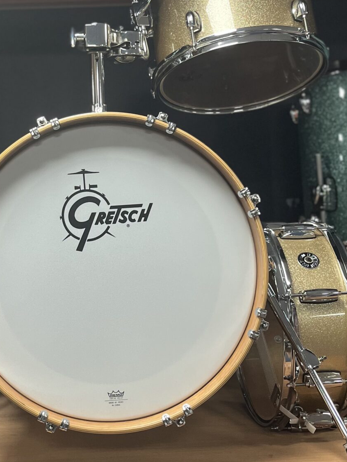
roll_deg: +2.0
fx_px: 789
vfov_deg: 32.6
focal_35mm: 59
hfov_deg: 24.6
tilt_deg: +3.0
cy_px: 177
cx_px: 93
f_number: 1.6
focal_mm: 5.1
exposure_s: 1/50
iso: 100
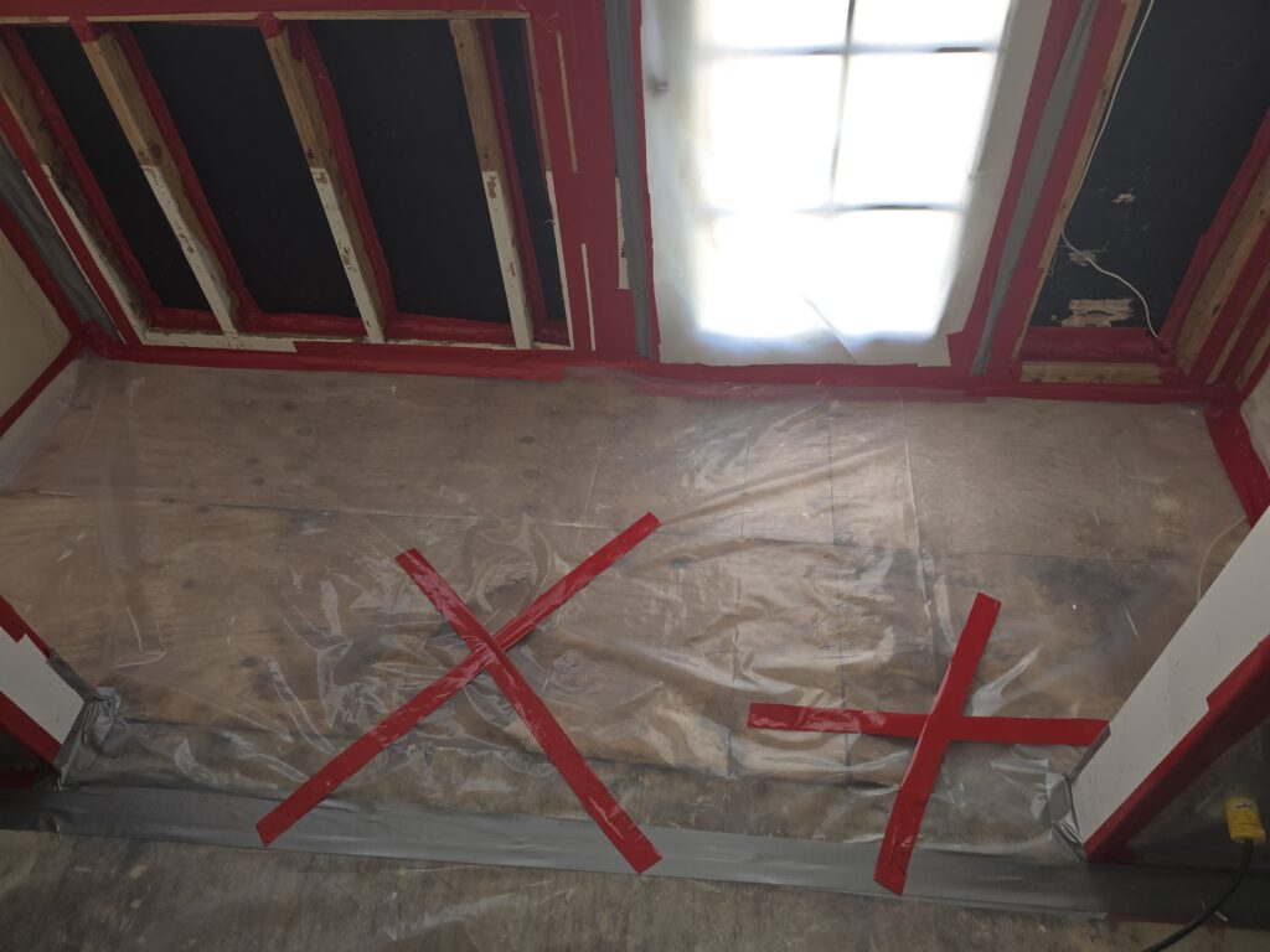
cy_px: 476
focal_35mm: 23
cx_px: 635
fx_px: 844
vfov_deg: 58.9
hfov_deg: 73.9
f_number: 1.7
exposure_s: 1/60
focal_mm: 6.3
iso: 50
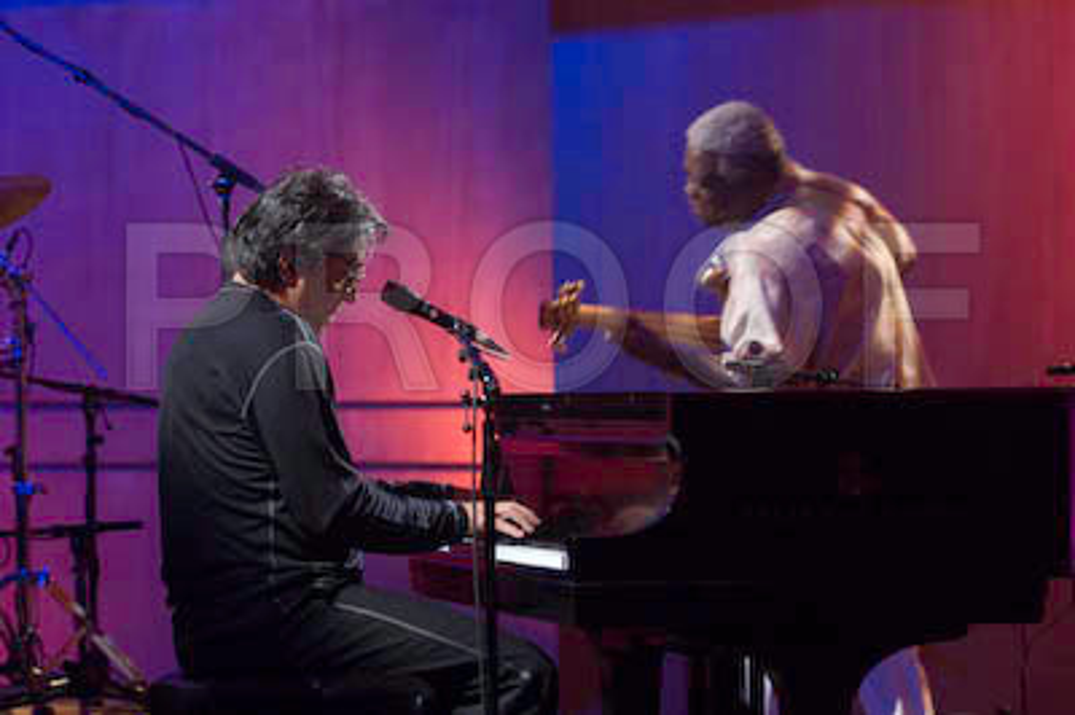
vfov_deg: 8.3
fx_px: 4923
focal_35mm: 165
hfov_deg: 12.5
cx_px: 538
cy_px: 358
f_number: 2.8
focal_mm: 110
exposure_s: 1/60
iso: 800
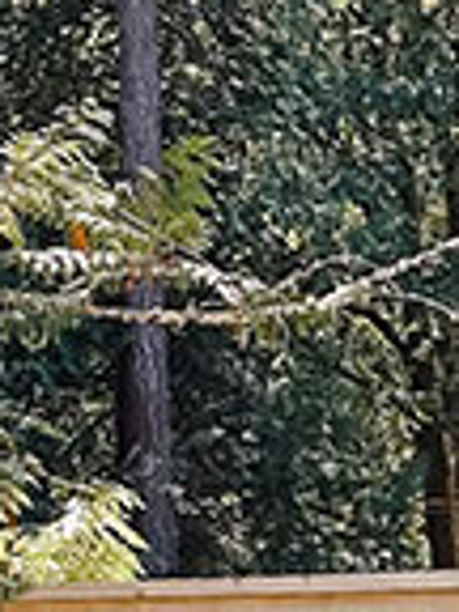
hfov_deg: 7.6
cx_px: 663
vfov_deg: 10.3
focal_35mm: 192
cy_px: 372
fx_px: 3394
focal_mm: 5.7
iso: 50
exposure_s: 1/400
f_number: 1.5
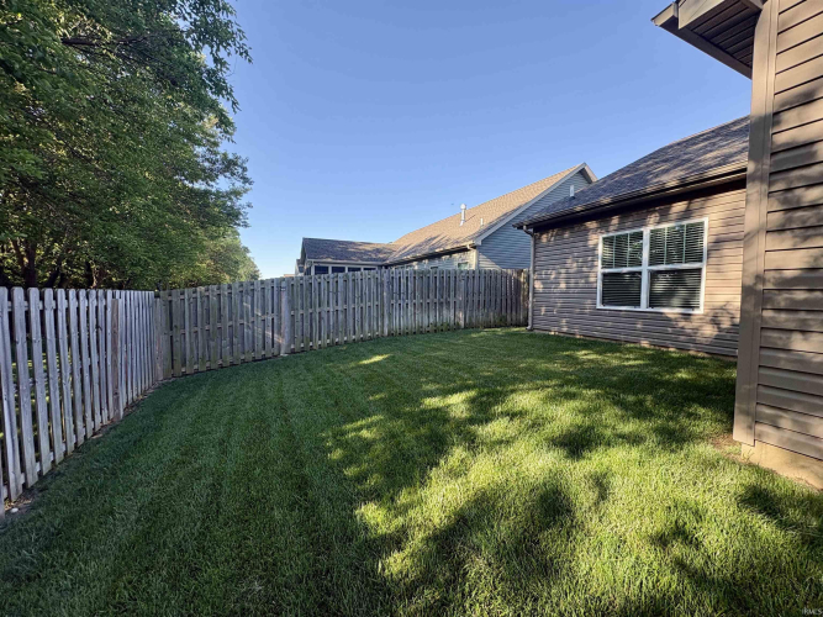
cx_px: 412
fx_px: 333
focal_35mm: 14
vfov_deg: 85.7
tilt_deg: -2.1
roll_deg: -0.3
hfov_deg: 102.1
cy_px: 308
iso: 64
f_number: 2.2
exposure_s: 1/392
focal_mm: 2.22
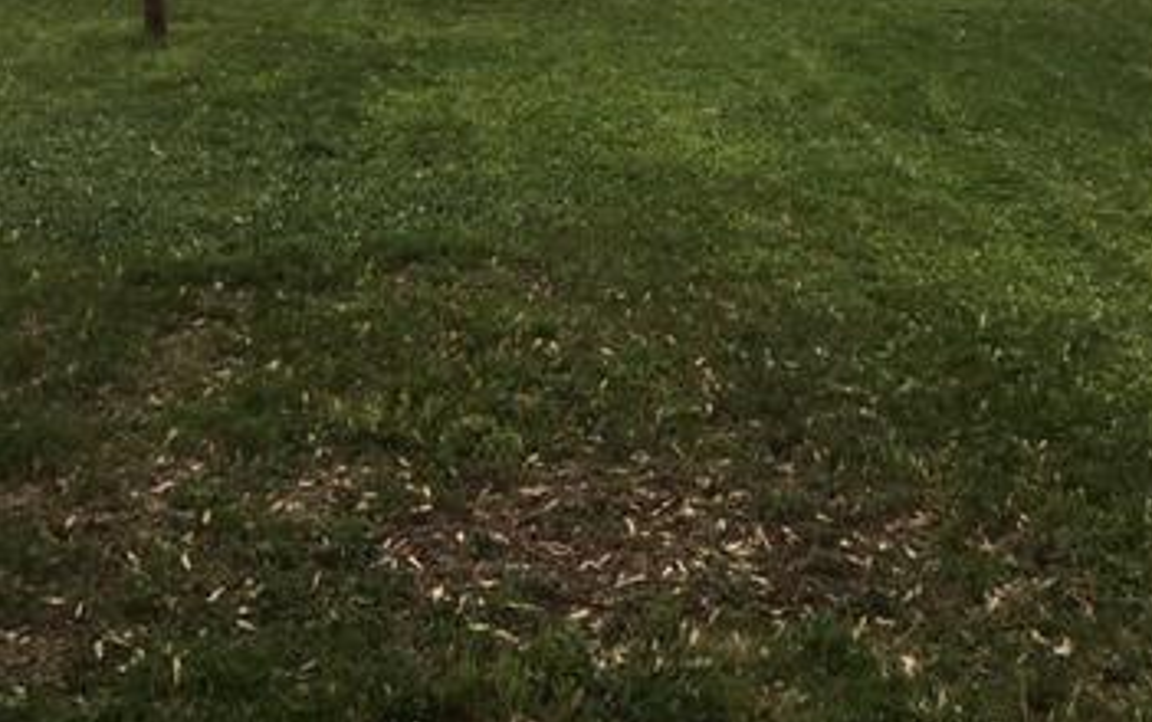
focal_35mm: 56
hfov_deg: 36.0
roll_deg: +1.6
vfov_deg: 22.2
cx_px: 729
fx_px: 1760
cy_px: -33
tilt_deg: -7.0
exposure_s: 1/493
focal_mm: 4.15
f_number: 2.2
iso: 25
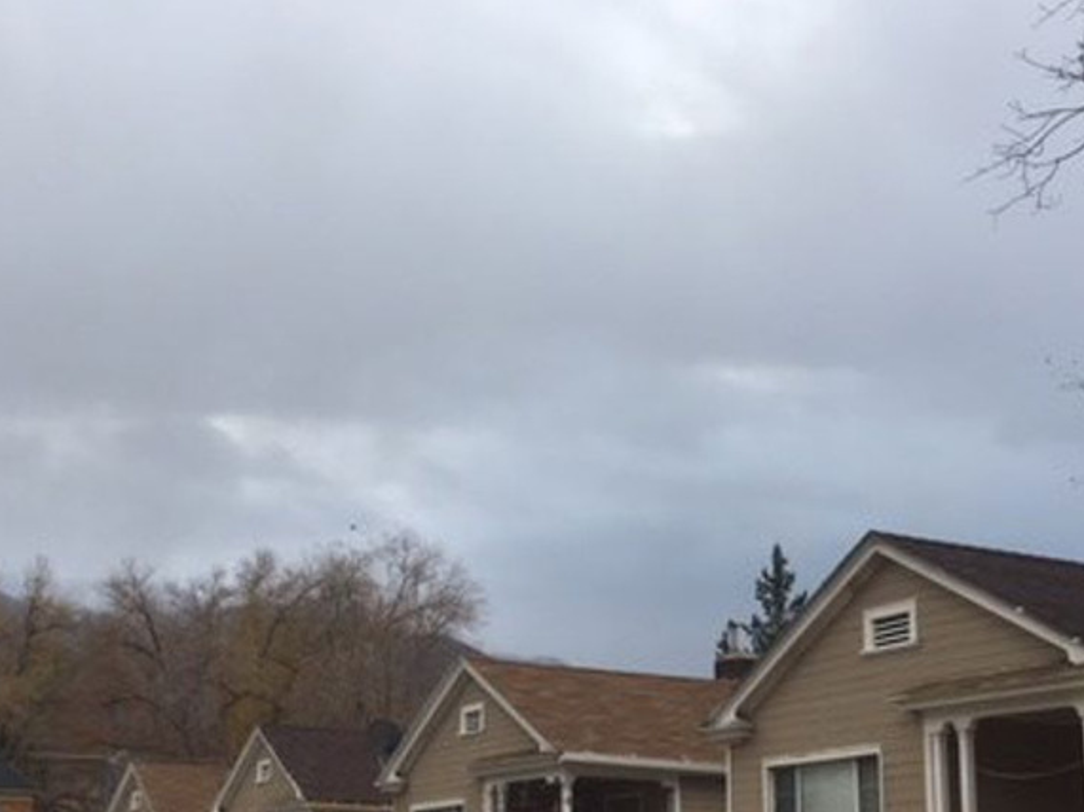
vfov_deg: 27.8
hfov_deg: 36.8
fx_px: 1628
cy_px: 558
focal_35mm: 52
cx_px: 564
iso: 25
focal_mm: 4.15
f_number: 2.2
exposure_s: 1/557
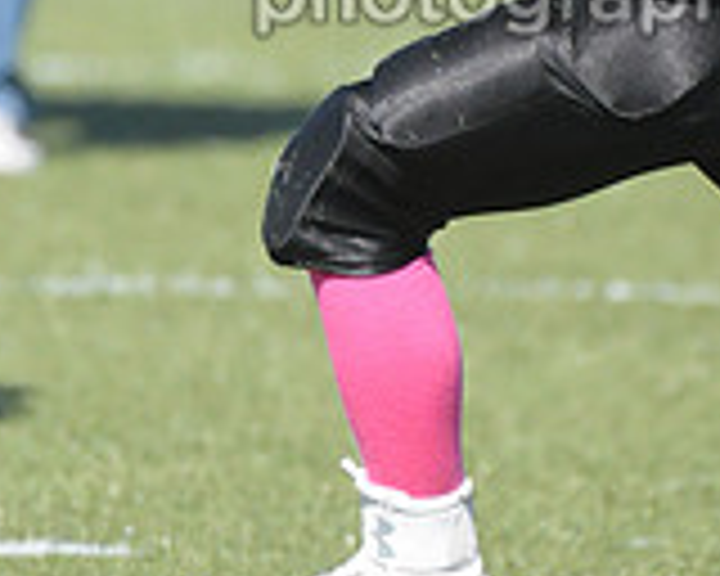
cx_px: 830
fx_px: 33669
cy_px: -220
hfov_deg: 1.2
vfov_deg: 1.0
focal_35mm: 1580
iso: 1600
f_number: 4
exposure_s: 1/8000
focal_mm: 310
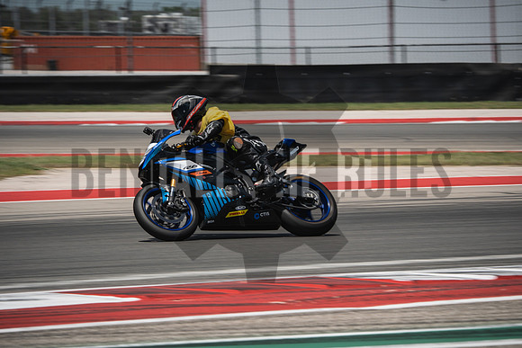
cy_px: 174
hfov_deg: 6.9
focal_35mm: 300
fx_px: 4351
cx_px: 261
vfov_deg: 4.6
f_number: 8
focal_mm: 200
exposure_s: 1/400
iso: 160
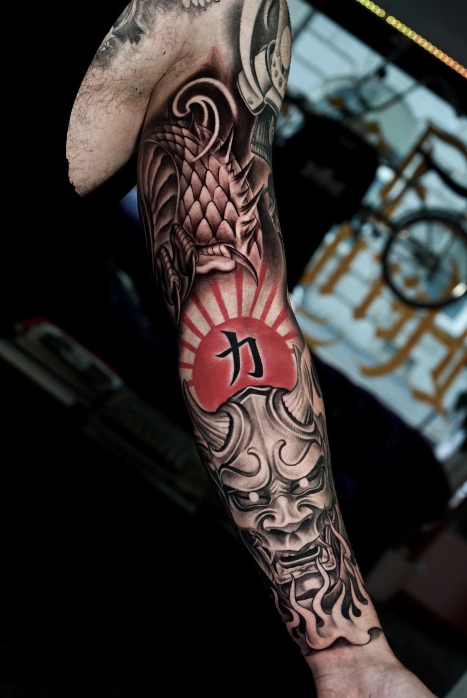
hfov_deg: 29.9
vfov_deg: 43.6
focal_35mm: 45
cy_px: 349
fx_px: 874
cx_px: 234
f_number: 5
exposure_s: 1/125
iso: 3200
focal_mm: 45
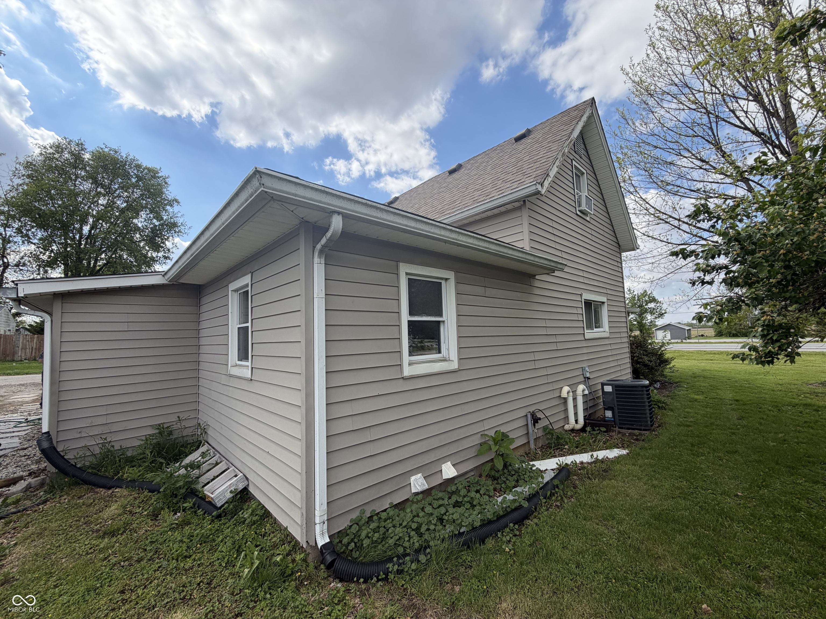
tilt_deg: +3.6
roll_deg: +1.7
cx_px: 413
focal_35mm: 14
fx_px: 334
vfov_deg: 85.7
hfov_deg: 102.1
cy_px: 310
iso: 32
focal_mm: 2.22
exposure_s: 1/770
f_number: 2.2
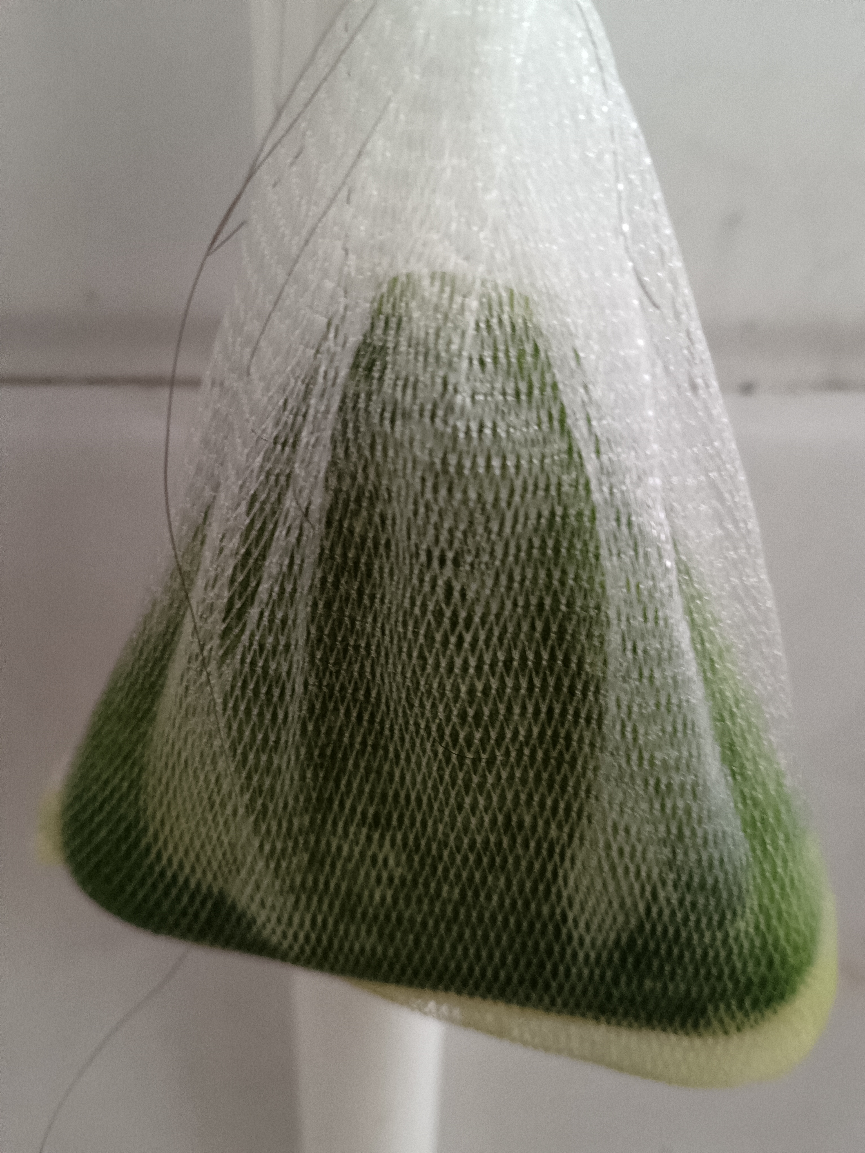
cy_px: 576
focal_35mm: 26
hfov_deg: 53.1
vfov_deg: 67.3
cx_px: 432
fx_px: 866
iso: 781
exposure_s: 1/33.3
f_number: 1.8
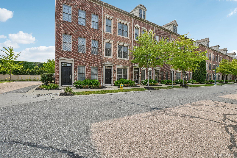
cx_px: 118
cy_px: 79
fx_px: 99
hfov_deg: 100.4
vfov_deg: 77.3
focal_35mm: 15
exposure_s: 1/200
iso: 100
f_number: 8
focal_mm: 10
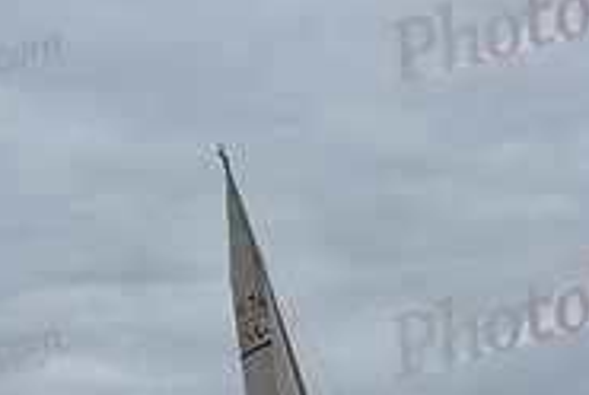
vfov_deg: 6.3
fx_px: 3589
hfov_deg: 9.4
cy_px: 505
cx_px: 229
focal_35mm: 219
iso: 400
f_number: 11
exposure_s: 1/1000
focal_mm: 70
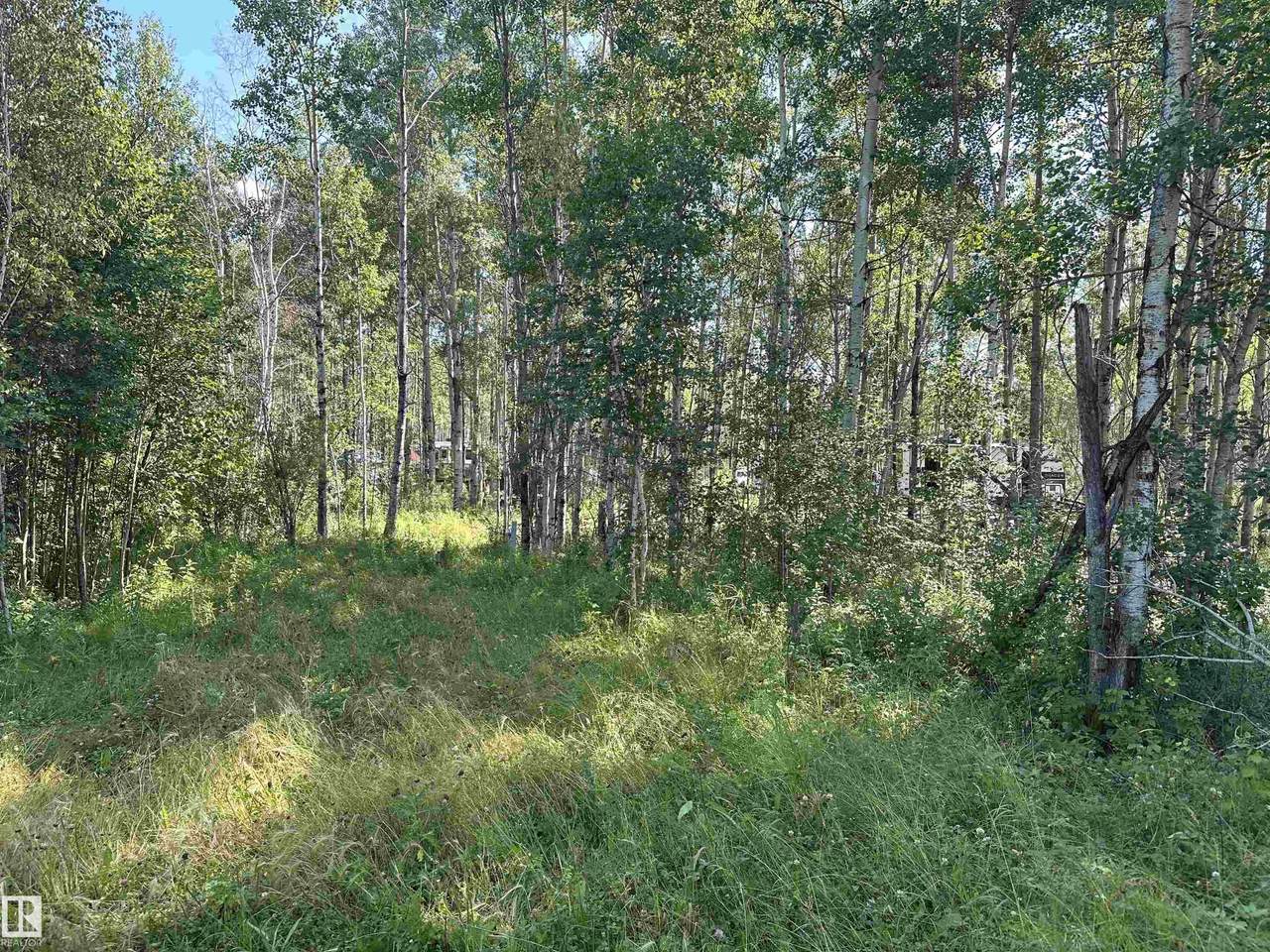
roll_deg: -1.1
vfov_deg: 56.8
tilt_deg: -0.3
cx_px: 635
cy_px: 476
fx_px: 881
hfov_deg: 71.6
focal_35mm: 24
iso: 80
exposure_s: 1/374
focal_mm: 6.86
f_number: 1.78
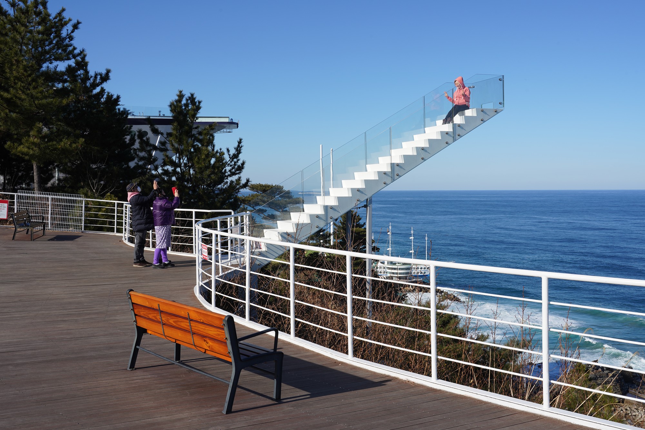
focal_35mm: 36
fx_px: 645
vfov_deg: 36.9
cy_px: 215
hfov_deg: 53.1
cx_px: 322
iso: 100
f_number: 16
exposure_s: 1/100
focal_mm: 36
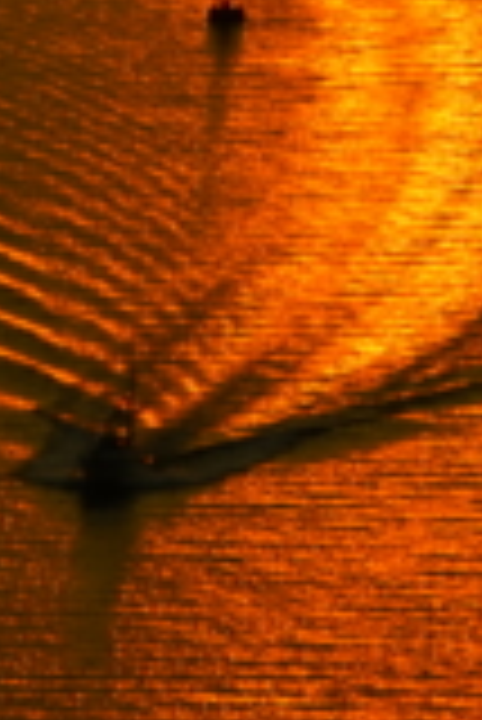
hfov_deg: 1.4
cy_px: -878
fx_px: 19838
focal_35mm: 990
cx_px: 356
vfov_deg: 2.1
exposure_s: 1/250
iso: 100
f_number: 7.1
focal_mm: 198
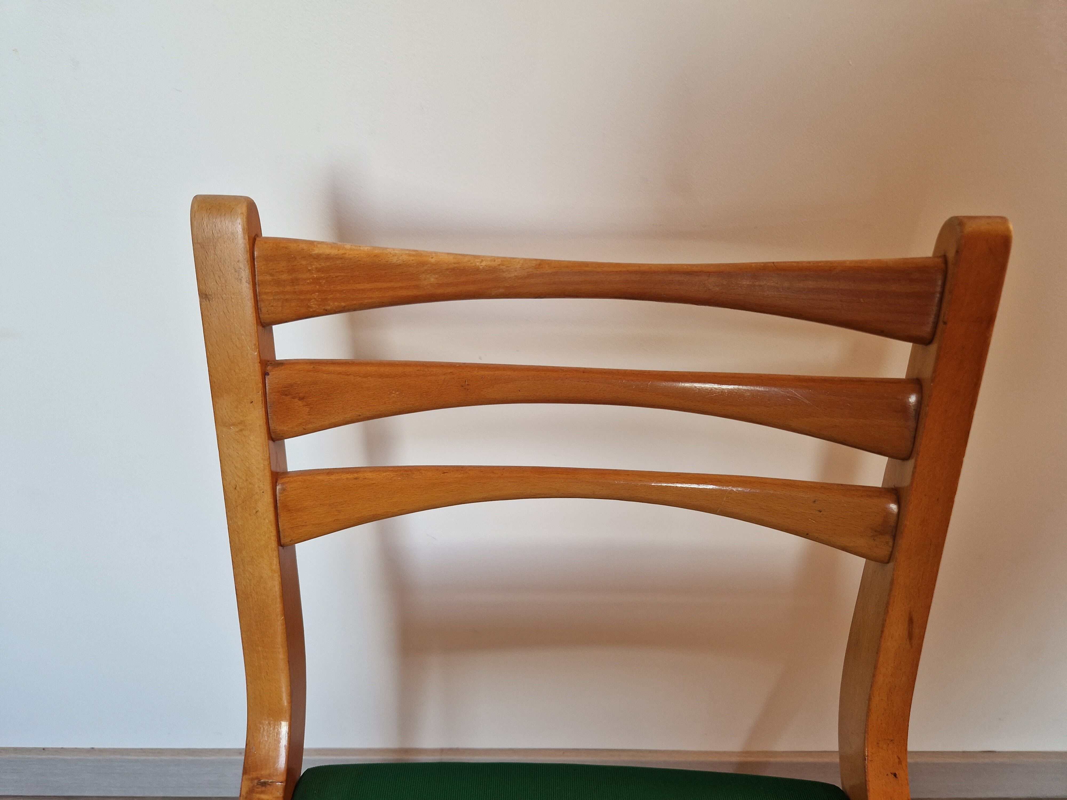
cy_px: 400
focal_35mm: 23
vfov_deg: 58.9
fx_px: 709
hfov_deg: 73.9
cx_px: 534
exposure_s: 1/100
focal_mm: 5.4
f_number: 1.8
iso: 160
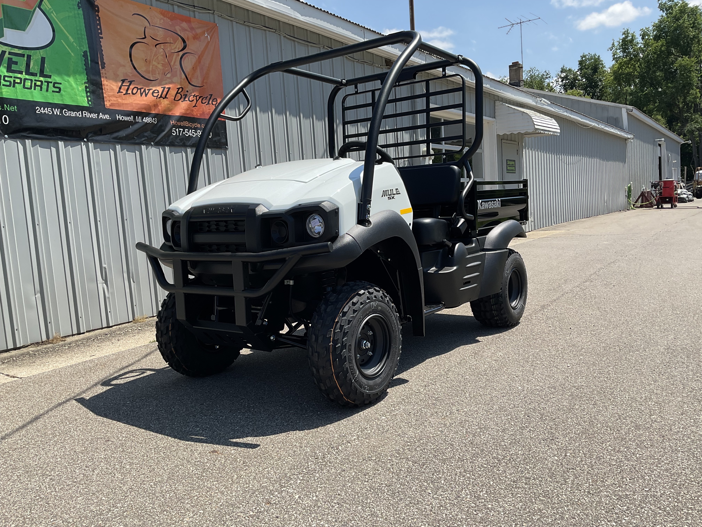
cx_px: 351
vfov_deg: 48.2
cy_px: 264
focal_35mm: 29
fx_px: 588
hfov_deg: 61.7
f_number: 1.8
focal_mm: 3
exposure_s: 1/1626
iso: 16
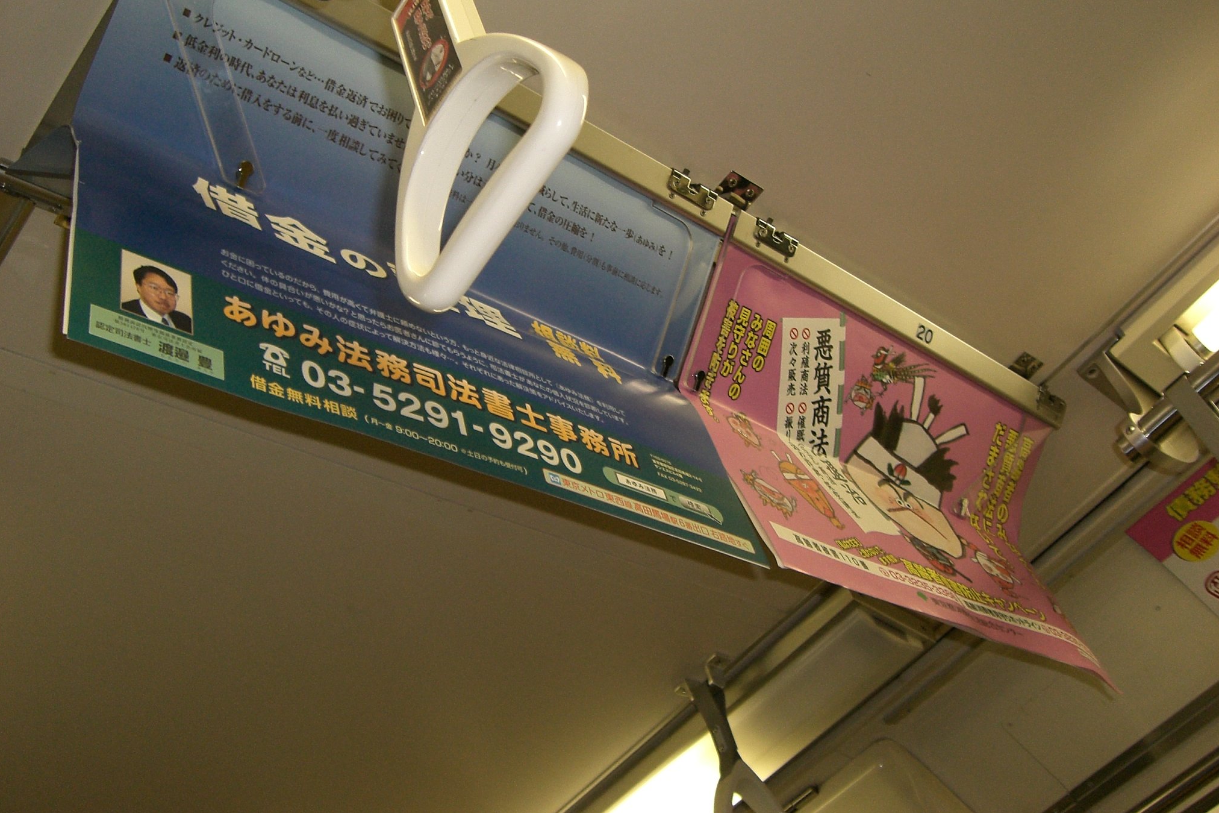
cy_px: 357
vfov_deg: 33.4
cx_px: 613
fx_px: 1354
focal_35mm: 40
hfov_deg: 48.5
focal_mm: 6.2
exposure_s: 1/60
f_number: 2.7
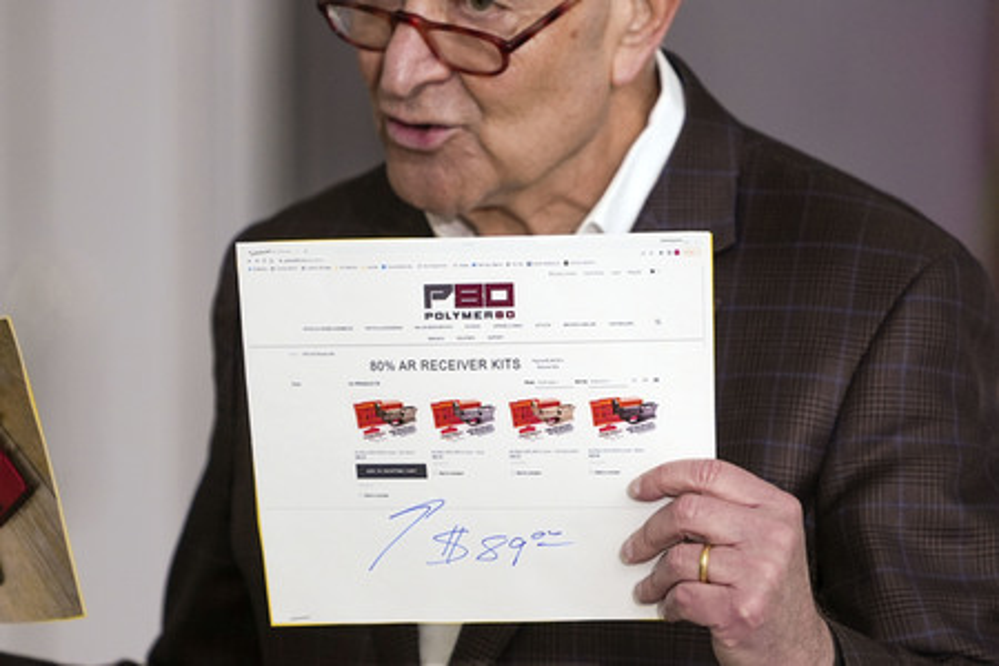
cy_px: 333
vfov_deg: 4.1
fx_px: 9323
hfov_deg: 6.1
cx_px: 500
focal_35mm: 336
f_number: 5.6
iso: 2500
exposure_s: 1/320
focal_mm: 336
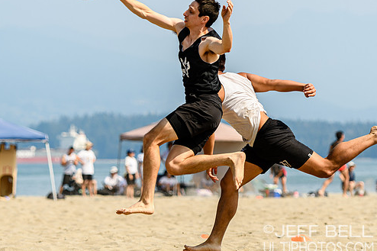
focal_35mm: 230
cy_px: 90
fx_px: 2408
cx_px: 190
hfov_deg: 9.0
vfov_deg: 6.0
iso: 100
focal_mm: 112
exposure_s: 1/1250
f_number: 3.2
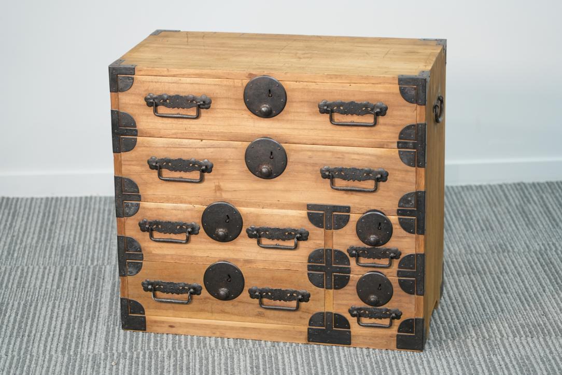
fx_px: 1608
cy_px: 188
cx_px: 281
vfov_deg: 13.3
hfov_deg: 19.8
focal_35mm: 103
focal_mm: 103
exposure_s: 1/125
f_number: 4
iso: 2000
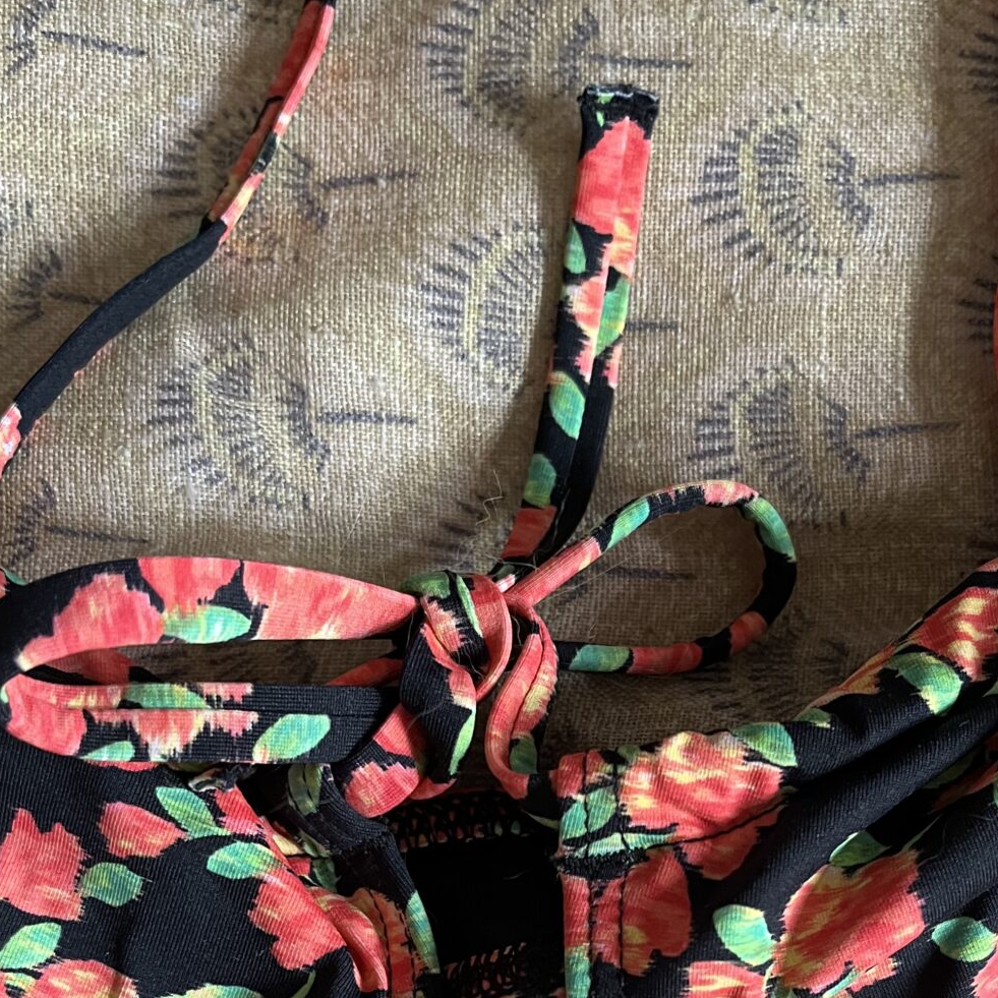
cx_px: 557
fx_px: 1566
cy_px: 949
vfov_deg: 33.0
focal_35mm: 48
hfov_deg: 35.3
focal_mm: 5.1
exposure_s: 1/60
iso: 320
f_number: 1.6
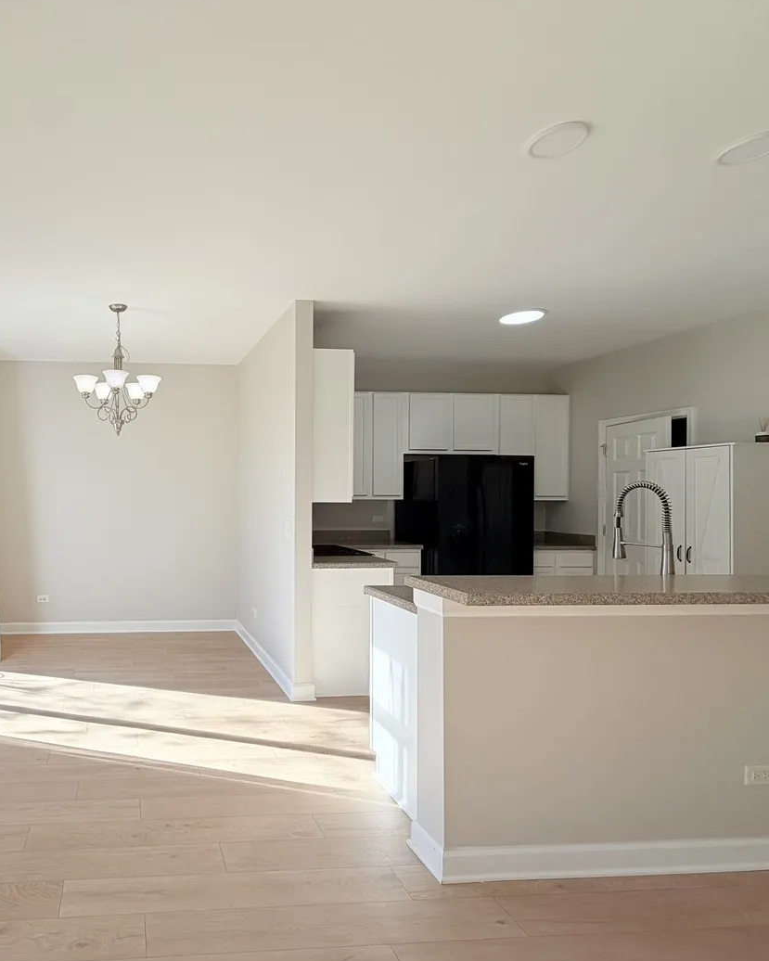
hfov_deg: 64.9
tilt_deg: -0.4
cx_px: 160
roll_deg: -0.2
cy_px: 495
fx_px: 540
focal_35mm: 19
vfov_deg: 83.3
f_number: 2.2
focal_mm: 2.22
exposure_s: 1/331
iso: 50
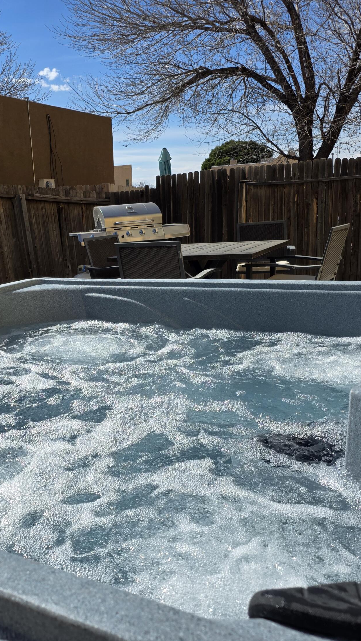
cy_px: 321
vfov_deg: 58.0
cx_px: 108
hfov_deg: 34.2
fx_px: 578
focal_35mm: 34
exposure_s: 1/7061
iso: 80
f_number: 1.7
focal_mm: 6.25
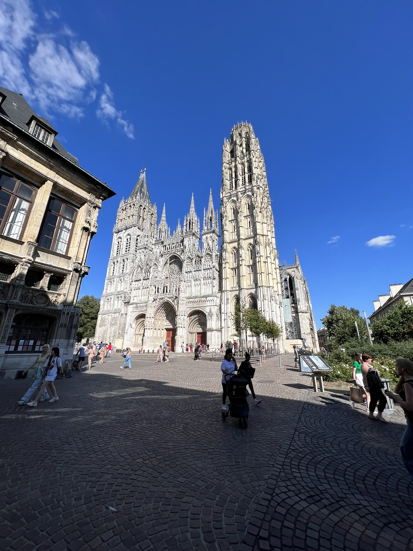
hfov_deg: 89.9
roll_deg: -0.8
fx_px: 207
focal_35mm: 13
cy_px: 276
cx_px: 206
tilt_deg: +19.2
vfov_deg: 106.2
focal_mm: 1.57
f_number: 1.8
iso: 32
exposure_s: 1/2660
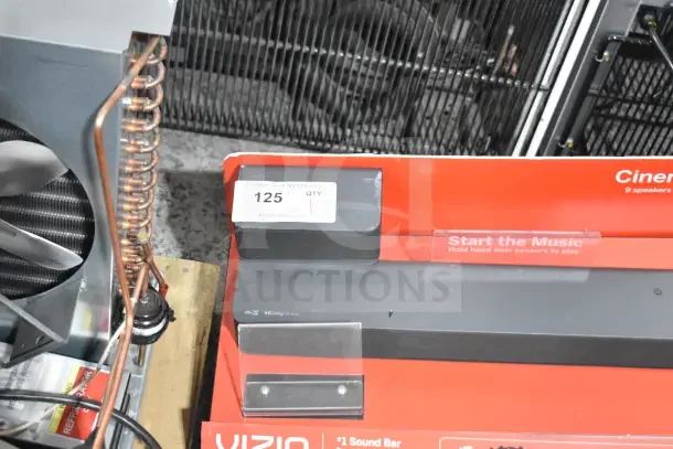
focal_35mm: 60
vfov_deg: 22.6
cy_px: 224
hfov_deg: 33.4
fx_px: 1122
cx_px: 336
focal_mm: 40
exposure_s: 1/100
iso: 6400
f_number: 5
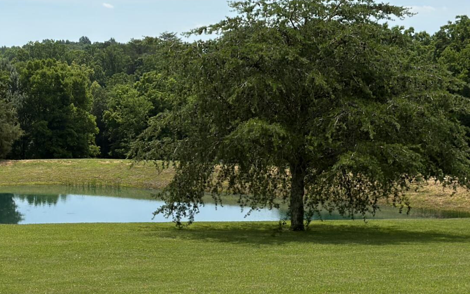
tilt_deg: -1.6
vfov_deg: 13.6
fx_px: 1230
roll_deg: +0.8
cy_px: 113
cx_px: 99
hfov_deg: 21.4
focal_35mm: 96
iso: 64
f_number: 1.78
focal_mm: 6.76
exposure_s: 1/6897
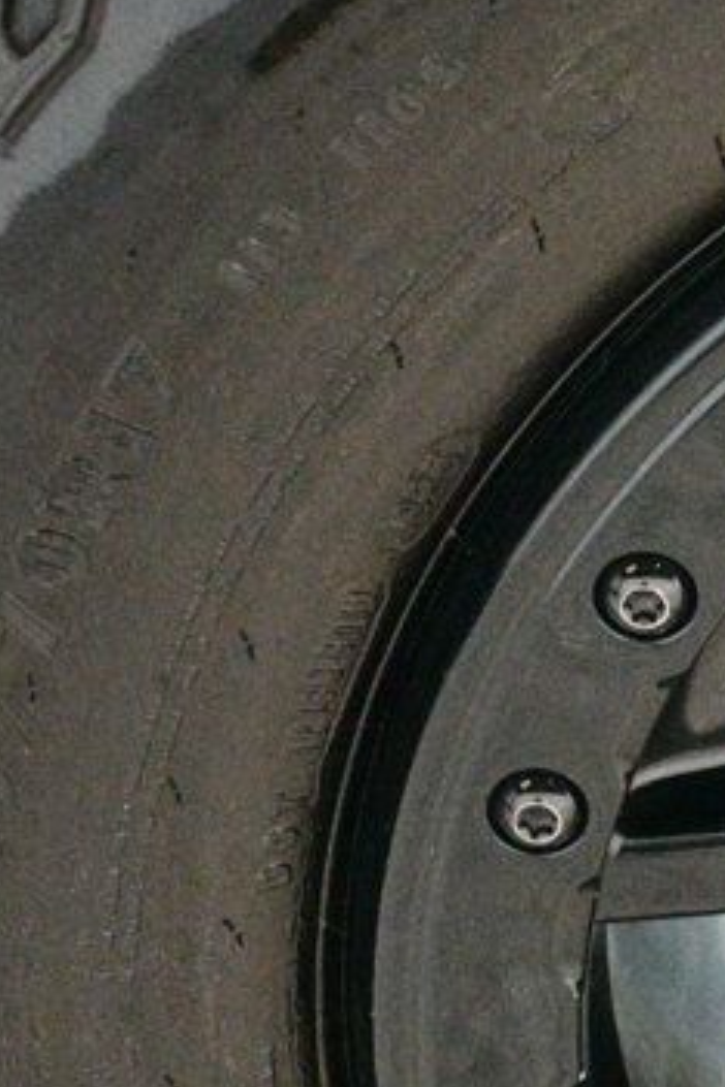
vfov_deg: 9.4
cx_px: 1462
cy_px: 880
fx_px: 6615
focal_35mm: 219
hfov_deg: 6.1
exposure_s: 1/60
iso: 12800
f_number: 4.8
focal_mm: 50
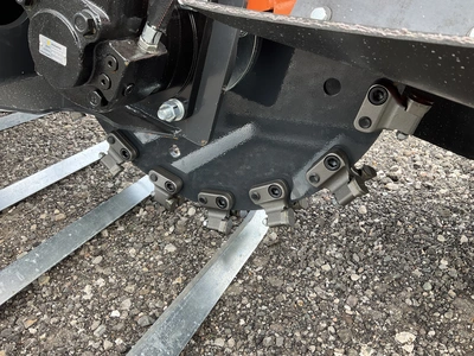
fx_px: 397
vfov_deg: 48.2
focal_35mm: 29
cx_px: 237
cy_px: 178
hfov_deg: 61.7
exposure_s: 1/139
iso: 20
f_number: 1.8
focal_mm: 3
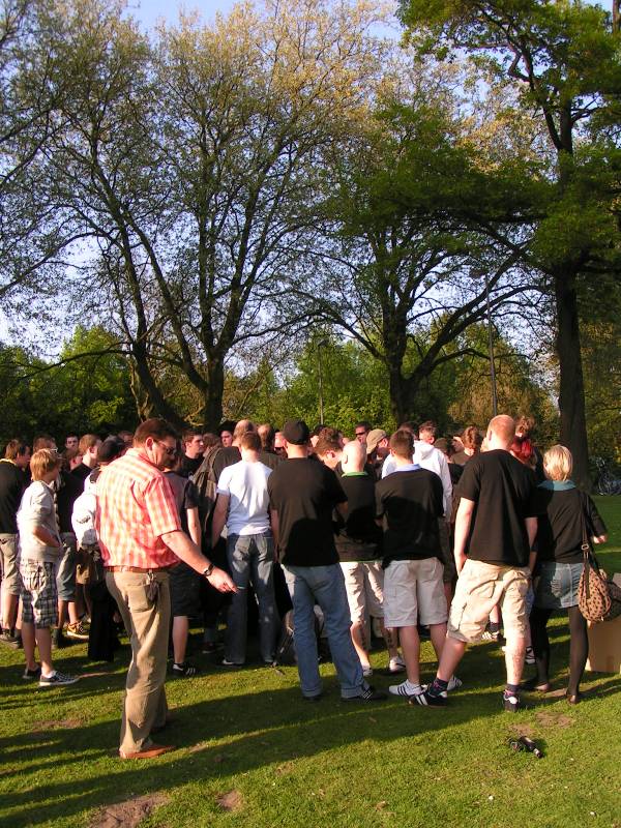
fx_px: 909
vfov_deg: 49.0
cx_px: 310
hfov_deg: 37.7
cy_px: 414
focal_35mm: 38
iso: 50
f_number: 5.6
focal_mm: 5.8
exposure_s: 1/125
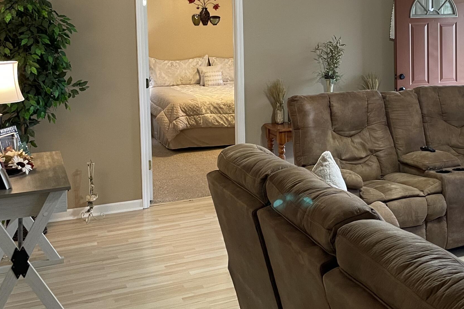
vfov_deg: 27.1
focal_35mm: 49
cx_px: 356
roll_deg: +1.3
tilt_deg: -3.5
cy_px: 73
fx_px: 632
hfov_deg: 39.1
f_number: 1.6
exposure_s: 1/60
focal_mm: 4.2
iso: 160
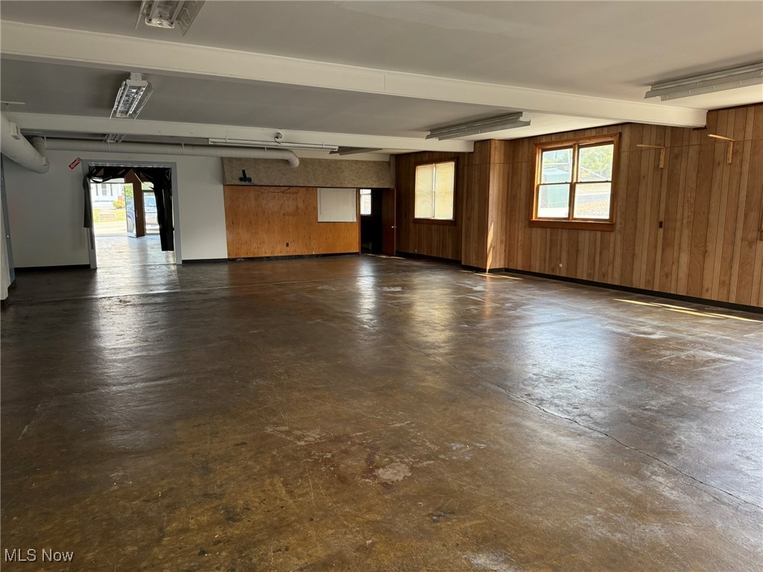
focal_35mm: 24
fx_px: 529
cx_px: 382
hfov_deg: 71.6
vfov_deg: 56.8
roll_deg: -0.4
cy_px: 286
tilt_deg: -8.7
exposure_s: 1/213
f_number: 1.78
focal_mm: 6.76
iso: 200
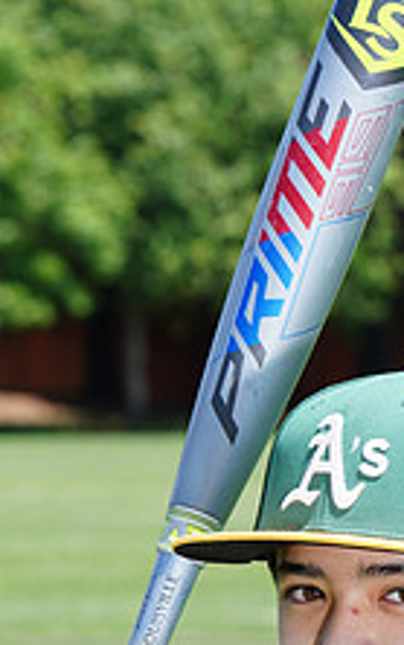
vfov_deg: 5.7
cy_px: 677
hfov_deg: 3.6
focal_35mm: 365
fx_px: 6422
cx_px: 379
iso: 200
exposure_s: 1/200
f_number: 10
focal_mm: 137
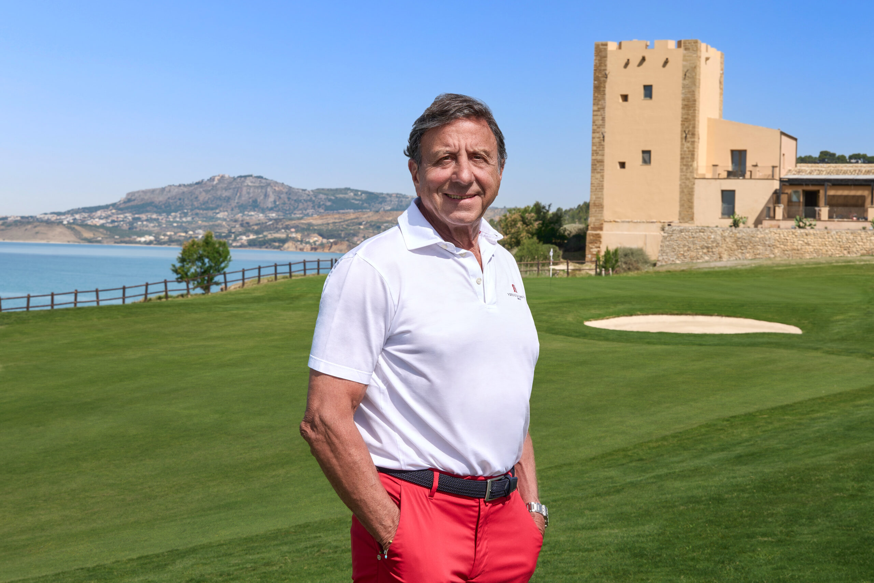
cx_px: 437
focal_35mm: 64
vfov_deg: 21.2
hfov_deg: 31.4
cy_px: 292
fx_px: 1554
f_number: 16
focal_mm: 64
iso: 200
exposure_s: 1/125
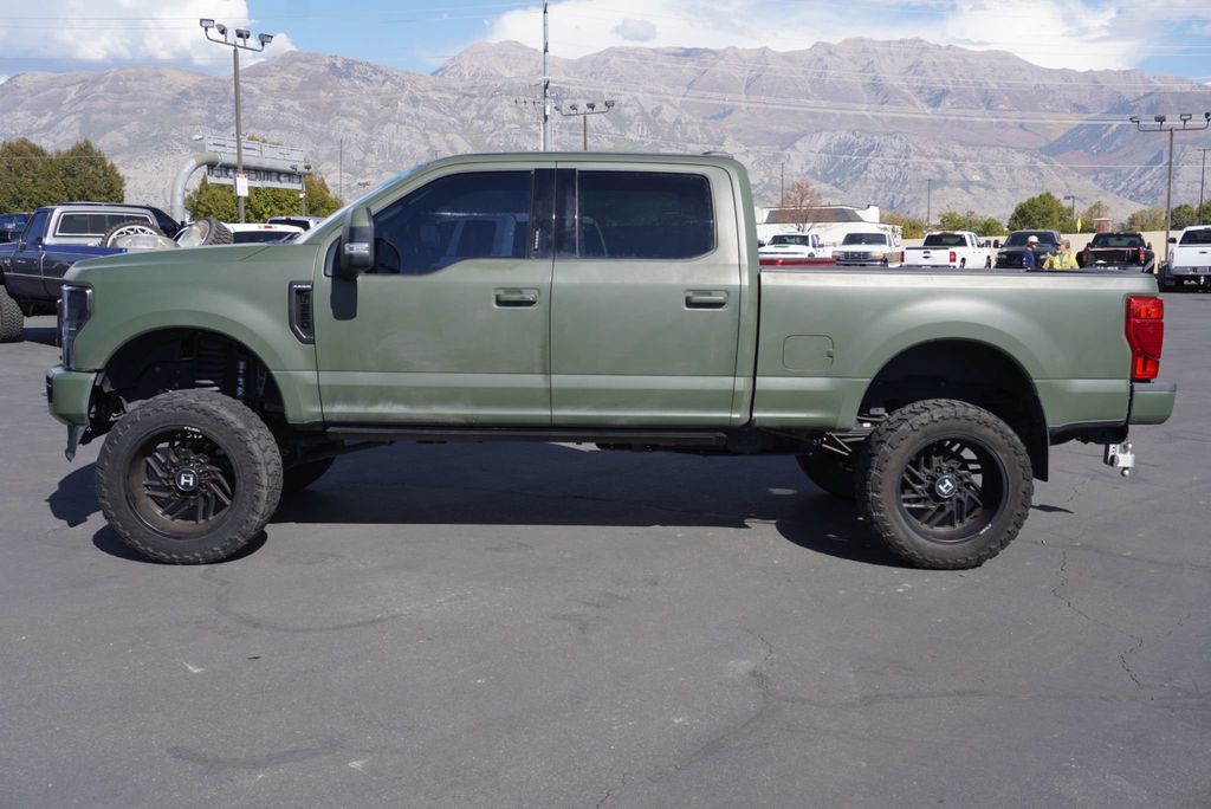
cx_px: 606
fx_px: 1161
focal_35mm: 34
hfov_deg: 55.1
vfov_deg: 38.4
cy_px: 404
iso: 100
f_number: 8
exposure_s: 1/200
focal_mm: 23
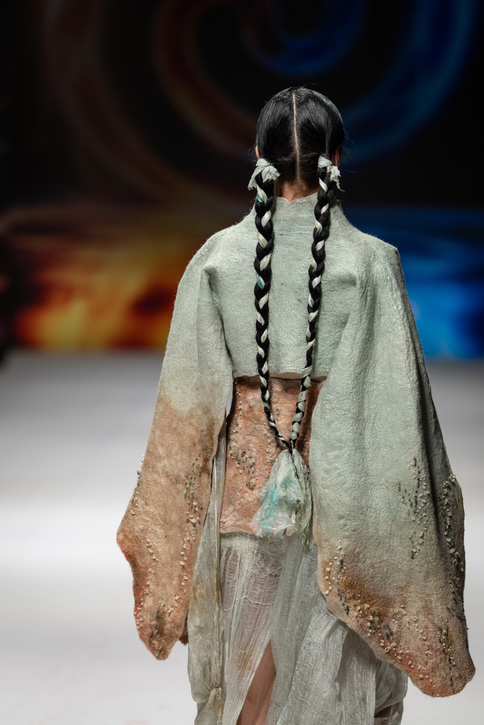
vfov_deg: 8.8
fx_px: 4719
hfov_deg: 5.9
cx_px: 242
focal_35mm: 234
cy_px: 362
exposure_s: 1/320
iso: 200
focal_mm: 156.3
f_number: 2.8
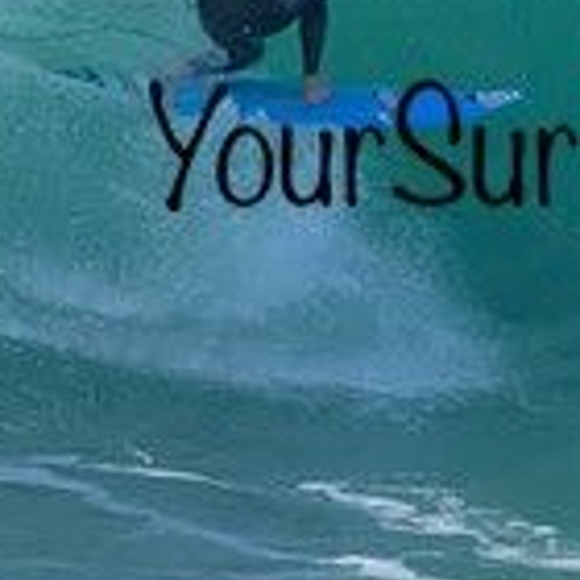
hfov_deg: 0.6
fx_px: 53286
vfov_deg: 0.6
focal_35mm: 2811
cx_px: 576
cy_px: 110
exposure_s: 1/2500
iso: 7200
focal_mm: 800
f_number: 11
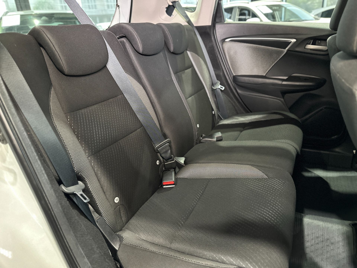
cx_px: 178
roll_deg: +3.9
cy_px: 134
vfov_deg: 56.8
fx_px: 248
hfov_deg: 71.6
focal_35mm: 24
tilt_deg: -22.4
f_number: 1.78
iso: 800
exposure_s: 1/30
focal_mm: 6.86
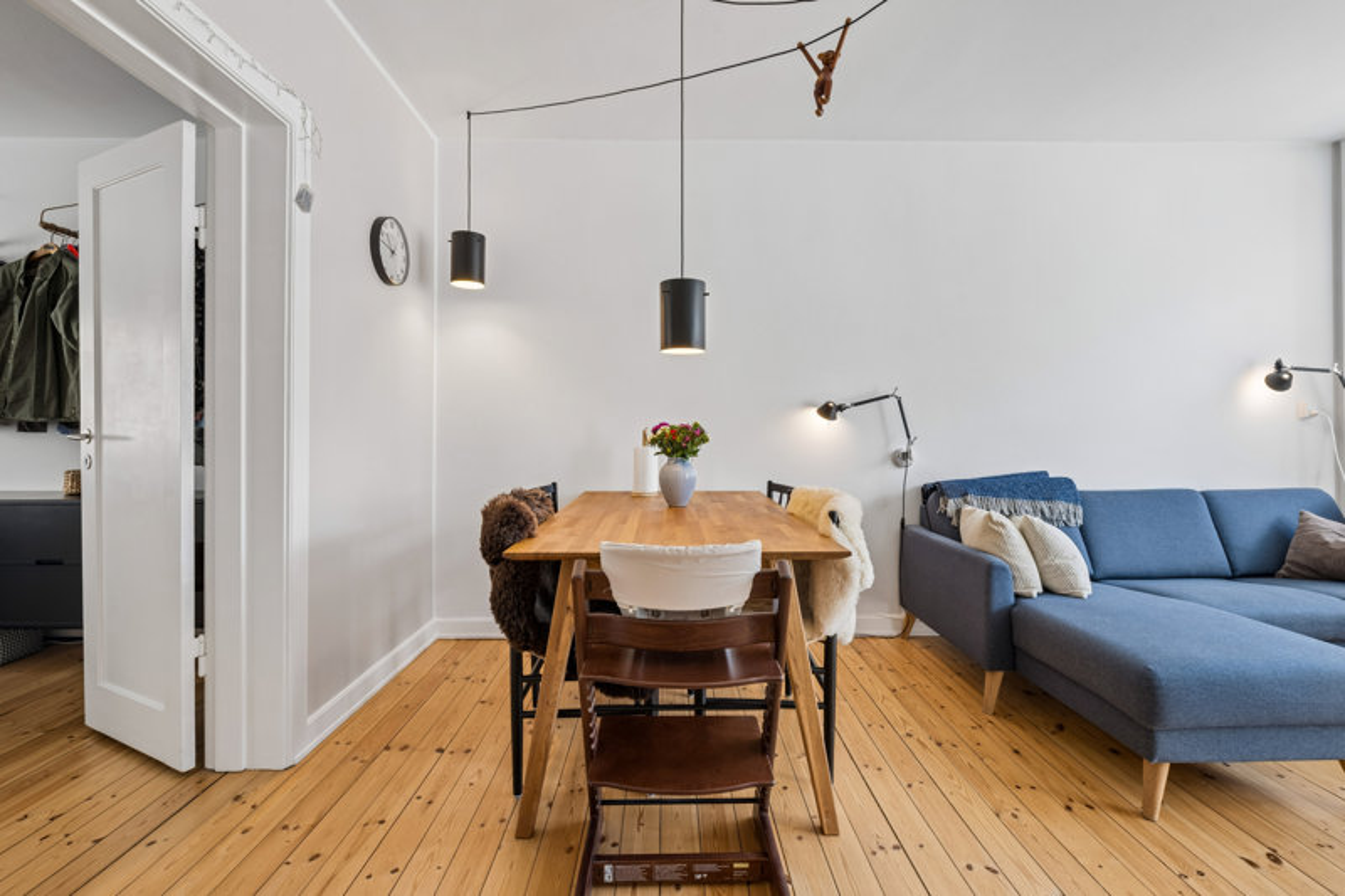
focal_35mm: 16
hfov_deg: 96.7
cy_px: 448
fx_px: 598
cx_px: 672
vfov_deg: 73.7
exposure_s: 1/15
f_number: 10
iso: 160
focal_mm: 16
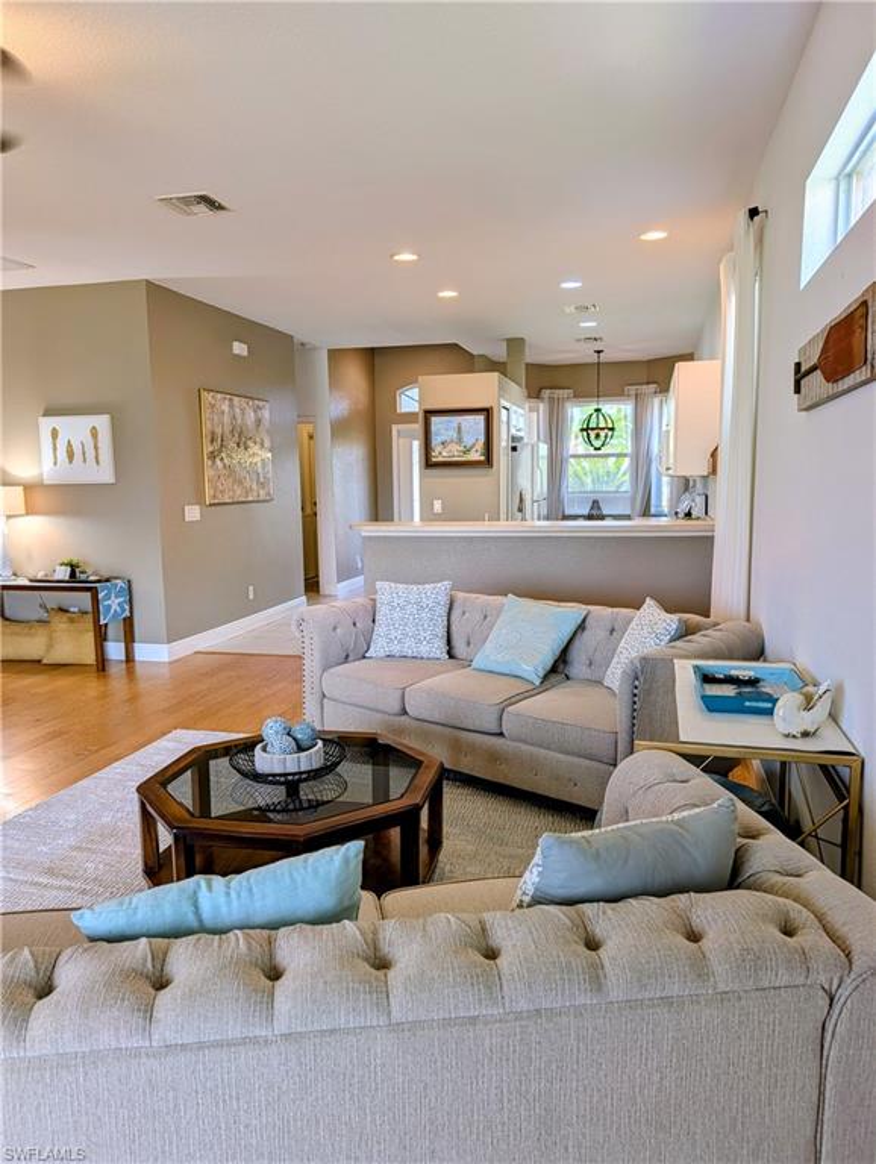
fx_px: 808
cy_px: 582
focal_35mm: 24
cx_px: 438
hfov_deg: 56.9
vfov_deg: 71.5
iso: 19
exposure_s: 1/120
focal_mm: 6.9
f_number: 1.68
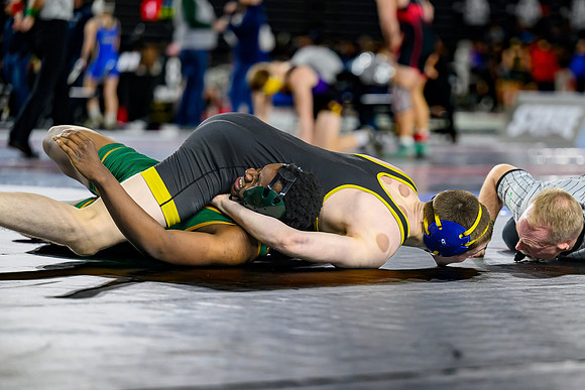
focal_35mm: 188
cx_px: 360
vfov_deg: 7.3
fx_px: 3053
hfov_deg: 10.9
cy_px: 239
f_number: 2.8
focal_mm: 140
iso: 2500
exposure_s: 1/800
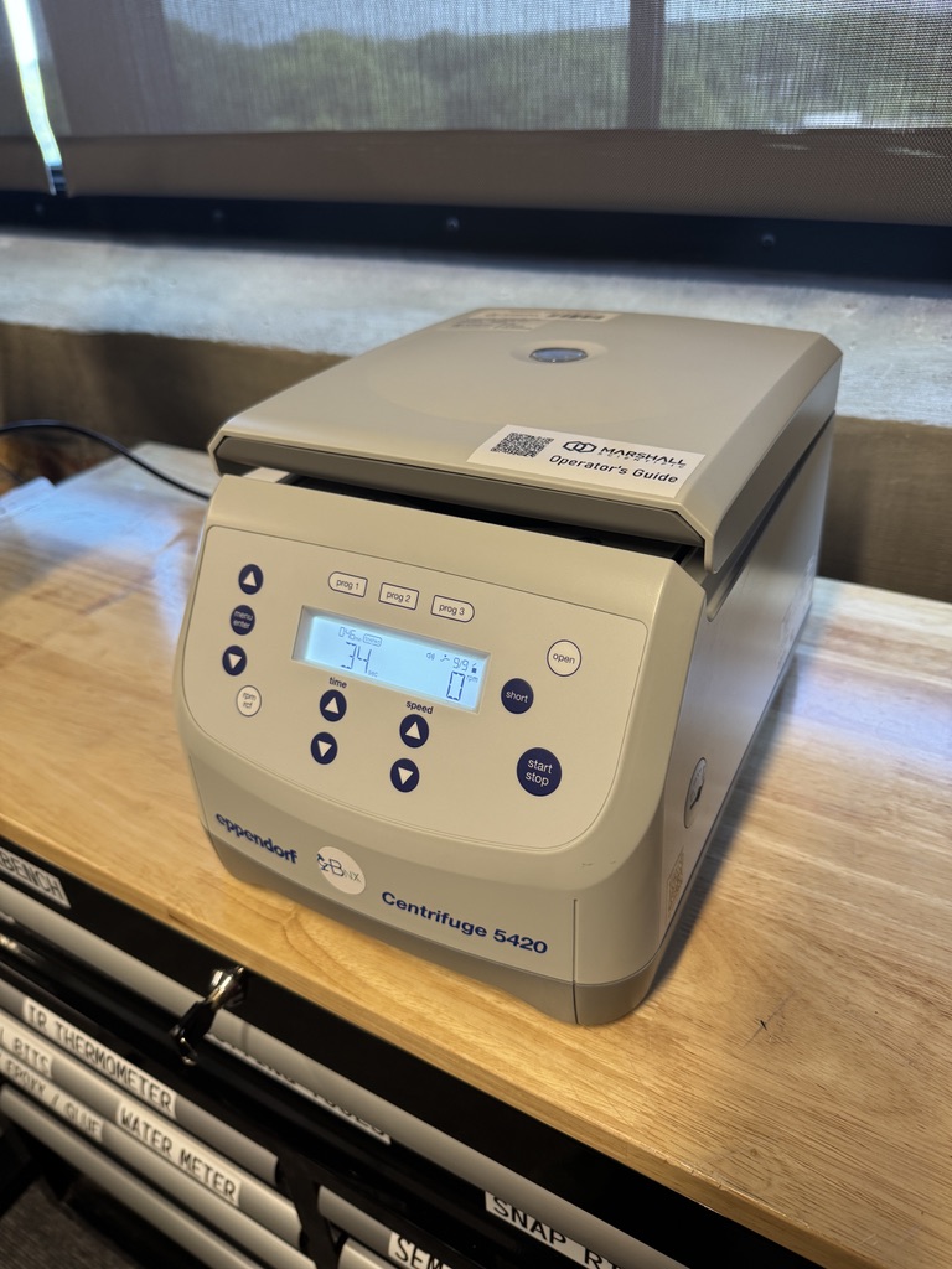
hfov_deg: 56.8
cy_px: 634
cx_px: 476
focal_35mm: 24
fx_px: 880
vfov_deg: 71.6
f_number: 1.78
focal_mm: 6.76
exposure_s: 1/120
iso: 125
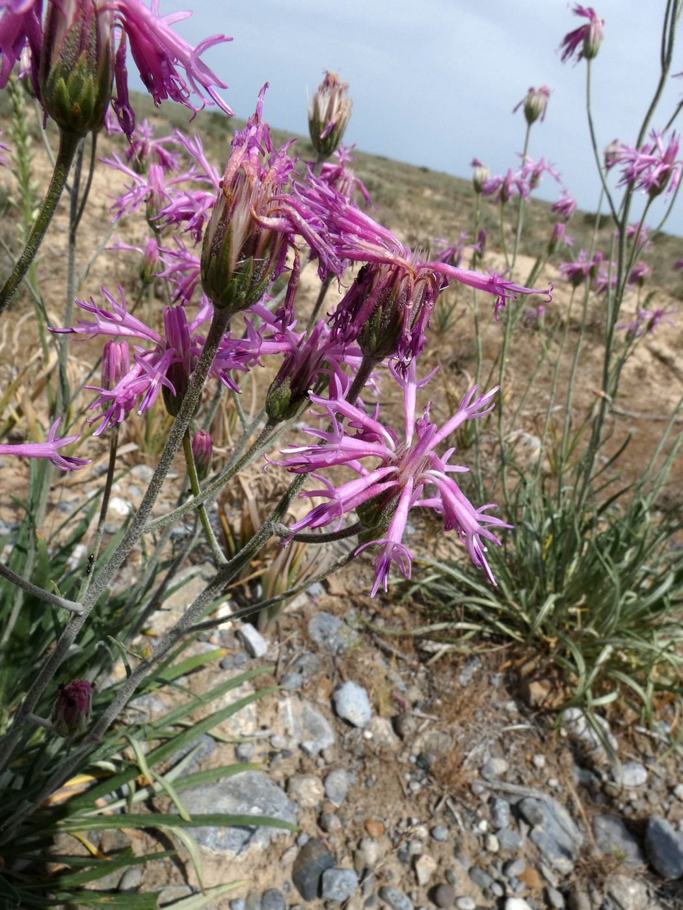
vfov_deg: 81.7
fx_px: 526
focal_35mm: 20
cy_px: 455
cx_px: 342
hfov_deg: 66.0
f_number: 5.6
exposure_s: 1/1000
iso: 80
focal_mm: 3.6
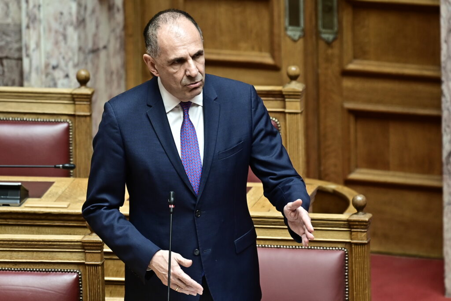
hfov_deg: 6.9
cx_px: 226
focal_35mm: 300
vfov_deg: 4.6
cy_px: 150
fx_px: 3759
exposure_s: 1/500
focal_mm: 200
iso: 800
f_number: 3.2
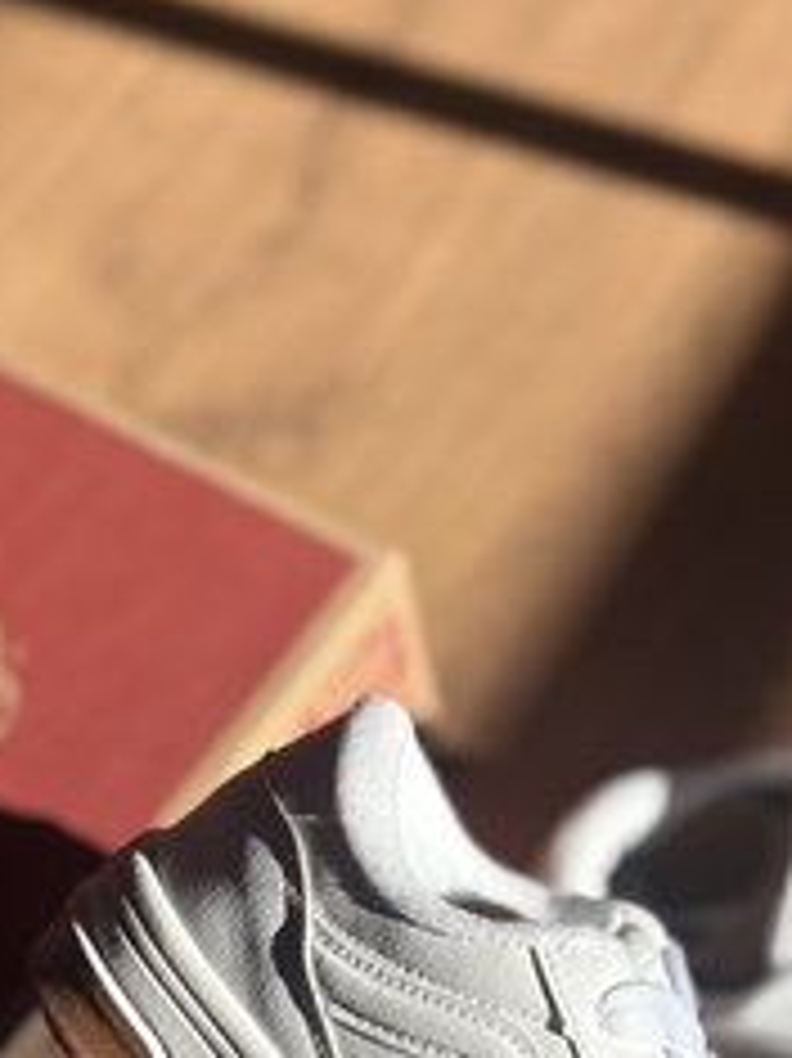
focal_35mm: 59
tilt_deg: -65.7
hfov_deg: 24.6
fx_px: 1801
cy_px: 970
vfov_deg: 31.1
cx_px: 580
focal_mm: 5.96
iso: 50
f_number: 1.6
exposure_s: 1/3125
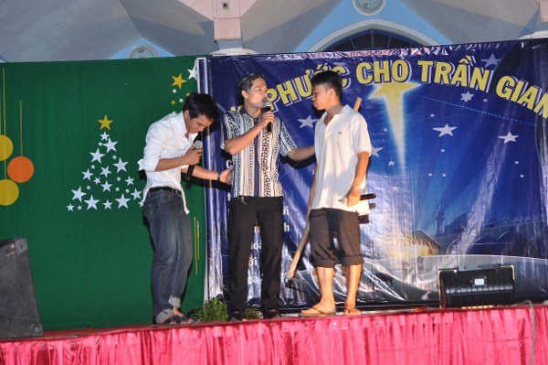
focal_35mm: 48
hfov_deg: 41.1
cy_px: 182
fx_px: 730
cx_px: 274
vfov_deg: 28.0
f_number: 4.5
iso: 320
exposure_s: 1/100
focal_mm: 32
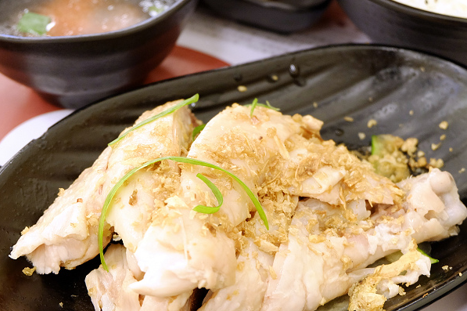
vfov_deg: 22.9
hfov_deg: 34.0
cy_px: 171
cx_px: 222
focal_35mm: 59
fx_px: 765
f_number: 4.7
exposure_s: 1/10
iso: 1600
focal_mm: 29.5
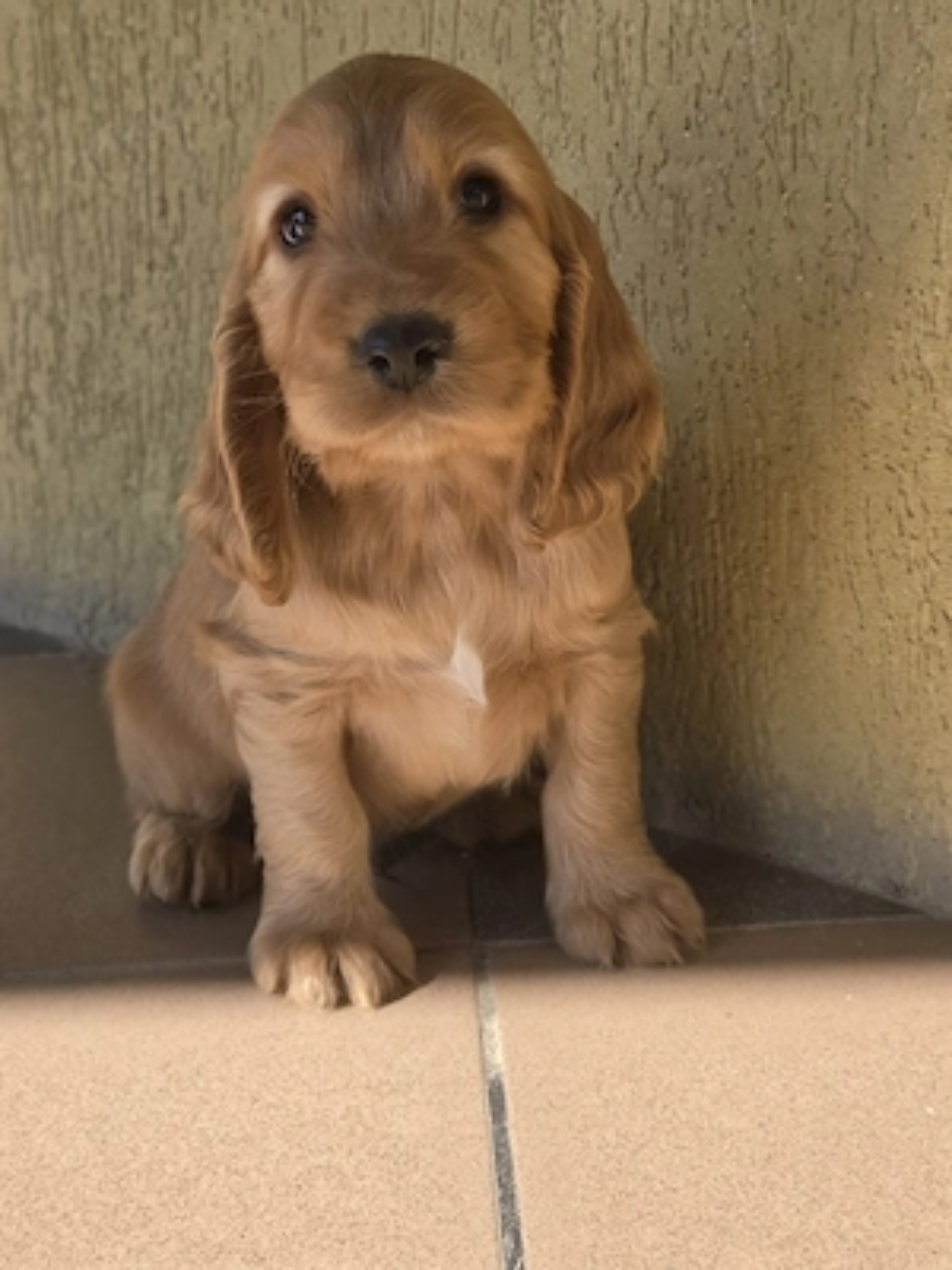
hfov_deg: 21.3
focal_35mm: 69
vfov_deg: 28.2
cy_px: 635
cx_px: 476
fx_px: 2530
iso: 40
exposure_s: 1/588
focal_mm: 7
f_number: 2.4
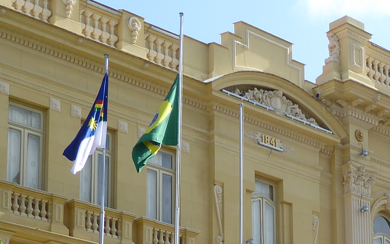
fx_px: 1190
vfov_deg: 11.2
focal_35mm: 112
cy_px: 359
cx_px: 298
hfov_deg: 18.5
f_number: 3.6
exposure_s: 1/500
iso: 80
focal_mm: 5.8
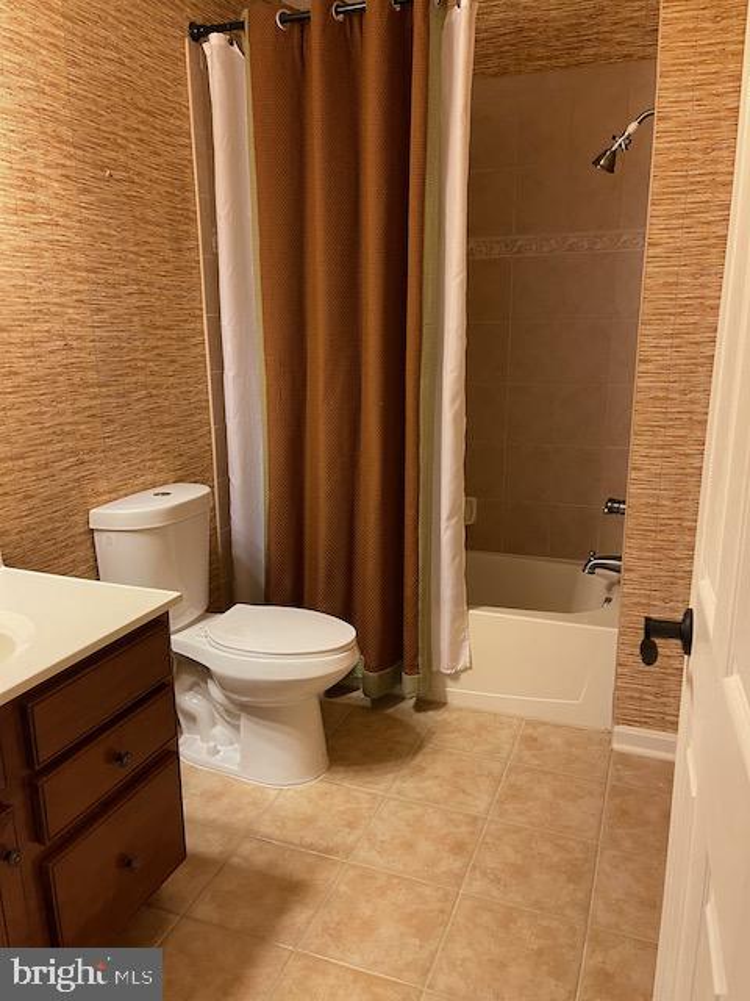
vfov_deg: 67.3
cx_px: 375
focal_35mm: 26
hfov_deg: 53.1
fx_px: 751
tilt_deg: -13.5
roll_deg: +0.7
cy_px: 500
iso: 320
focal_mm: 5.1
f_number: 1.6
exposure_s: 1/60
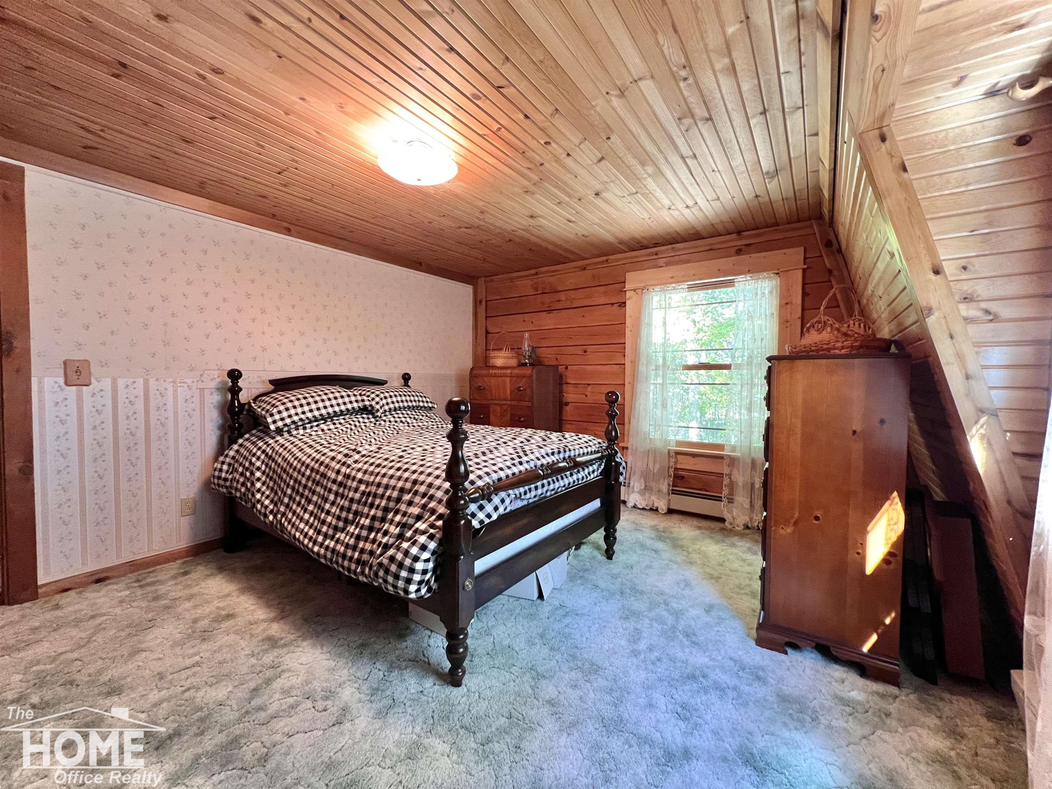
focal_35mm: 13
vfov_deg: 89.9
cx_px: 526
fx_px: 395
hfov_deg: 106.2
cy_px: 394
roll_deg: +0.0
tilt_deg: -2.2
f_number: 1.8
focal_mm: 1.57
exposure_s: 1/60
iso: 400
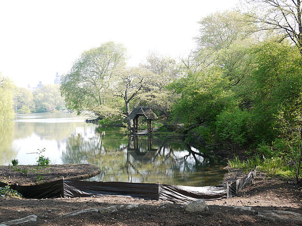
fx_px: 349
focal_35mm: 40
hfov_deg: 46.8
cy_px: 113
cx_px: 151
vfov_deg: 36.0
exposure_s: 1/125
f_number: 4.5
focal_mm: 20
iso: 100
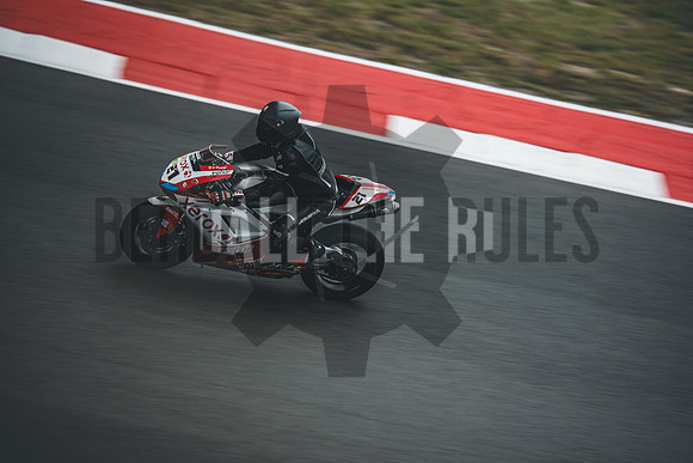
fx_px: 5776
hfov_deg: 6.9
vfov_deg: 4.6
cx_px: 346
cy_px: 232
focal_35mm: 300
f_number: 2.2
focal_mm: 200
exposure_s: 1/200
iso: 160
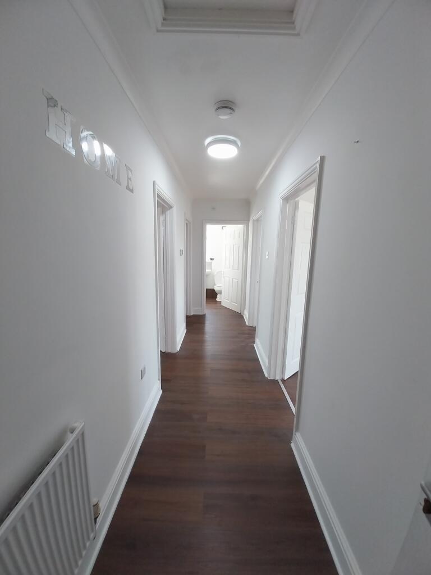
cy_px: 288
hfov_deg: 89.9
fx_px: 216
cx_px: 216
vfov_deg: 106.2
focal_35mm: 13
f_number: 2.2
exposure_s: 1/60.2
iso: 80
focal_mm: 1.13
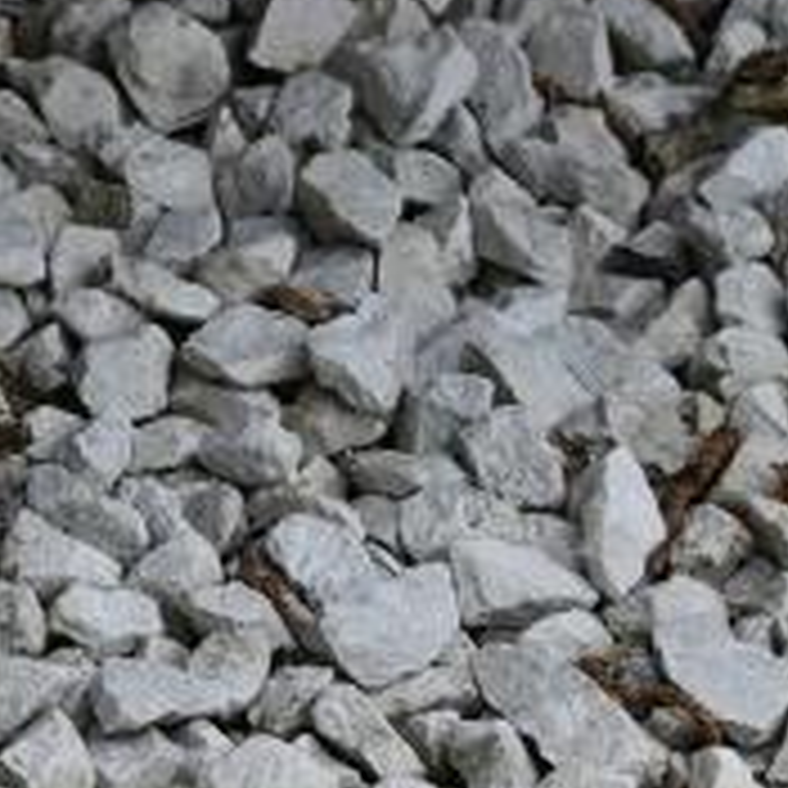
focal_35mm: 423
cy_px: -1081
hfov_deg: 4.0
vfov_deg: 4.1
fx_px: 10889
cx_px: -1414
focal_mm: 45.3
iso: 250
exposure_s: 1/250
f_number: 3.5
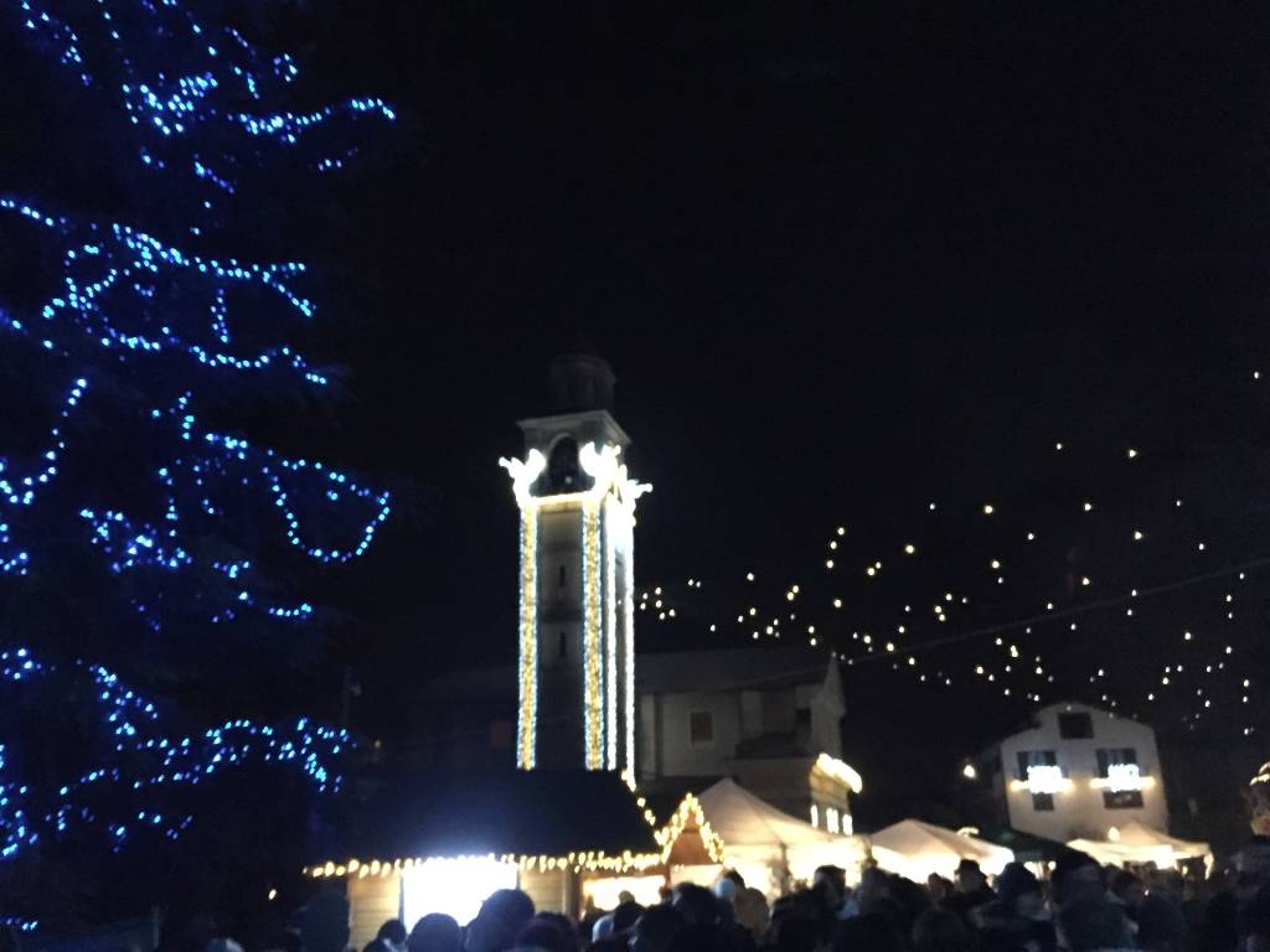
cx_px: 635
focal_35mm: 29
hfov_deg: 61.7
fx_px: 1064
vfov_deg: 48.2
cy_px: 476
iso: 2000
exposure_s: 1/17
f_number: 2.2
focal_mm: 4.15
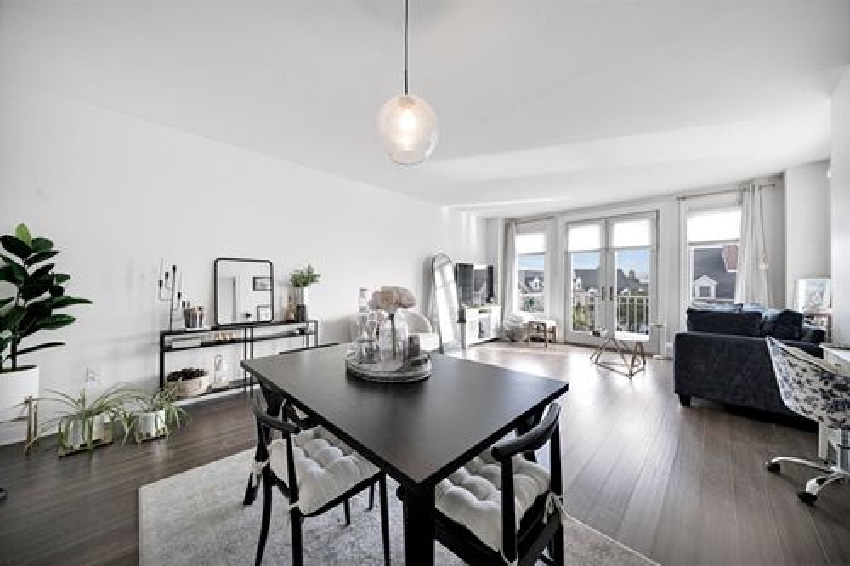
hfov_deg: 112.6
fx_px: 283
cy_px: 283
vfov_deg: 90.0
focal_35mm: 12
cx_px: 425
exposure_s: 1/30
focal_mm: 12
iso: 640
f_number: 8
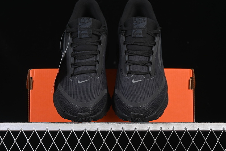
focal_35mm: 75
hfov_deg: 27.0
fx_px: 471
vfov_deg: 18.2
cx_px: 113
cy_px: 76
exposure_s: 1/50
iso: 160
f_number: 6.3
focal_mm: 50
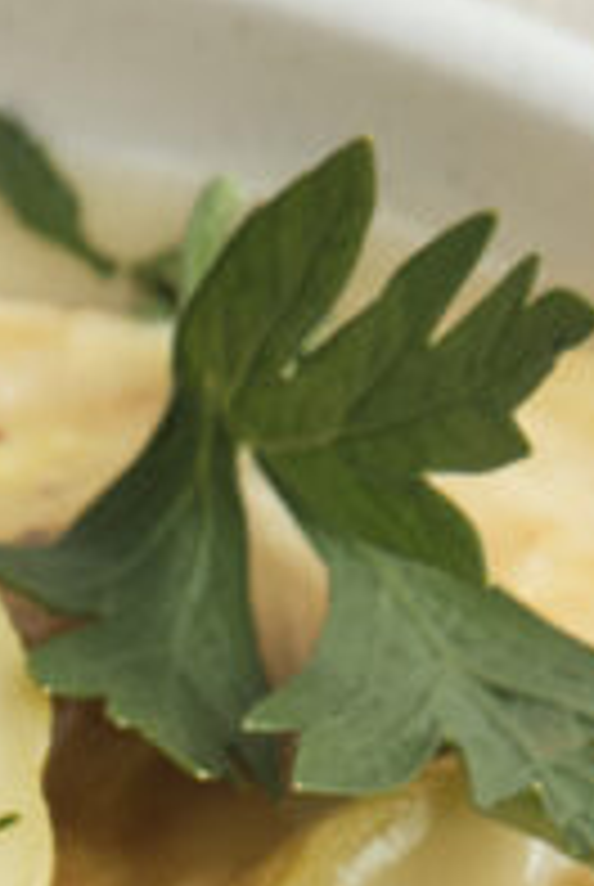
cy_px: 1934
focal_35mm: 545
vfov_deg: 3.7
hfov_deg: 2.5
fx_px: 13441
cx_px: -250
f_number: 9
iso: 200
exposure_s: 1/80
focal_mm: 70
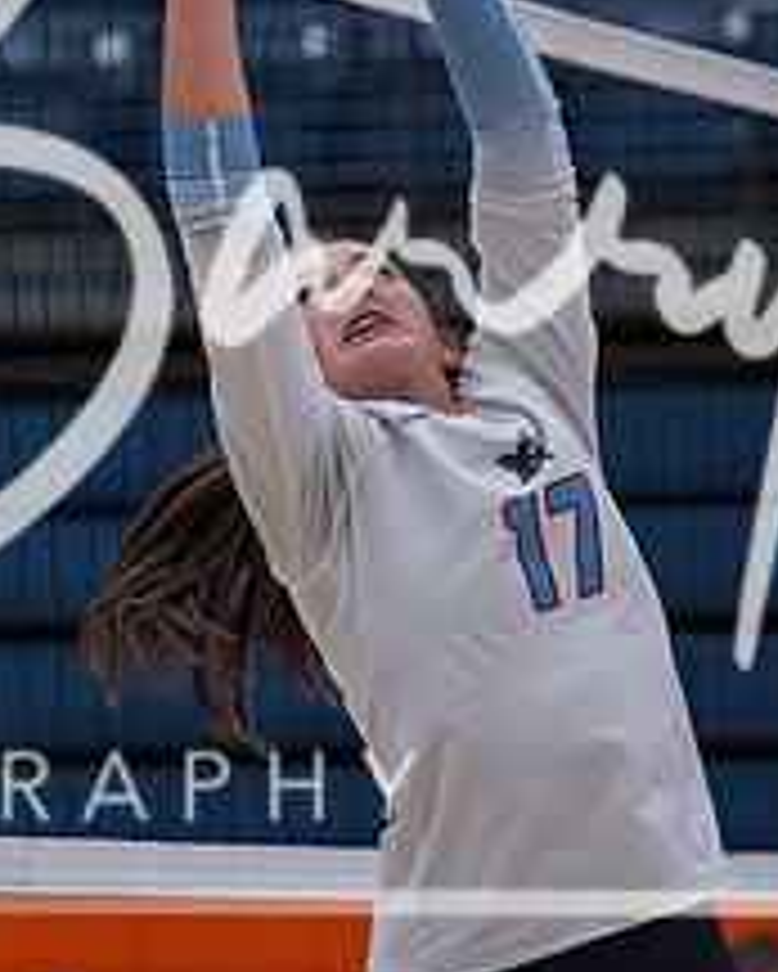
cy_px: 242
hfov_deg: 4.6
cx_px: -569
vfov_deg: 5.8
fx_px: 9606
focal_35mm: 334
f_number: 2.8
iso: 2500
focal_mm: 104
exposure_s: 1/1000
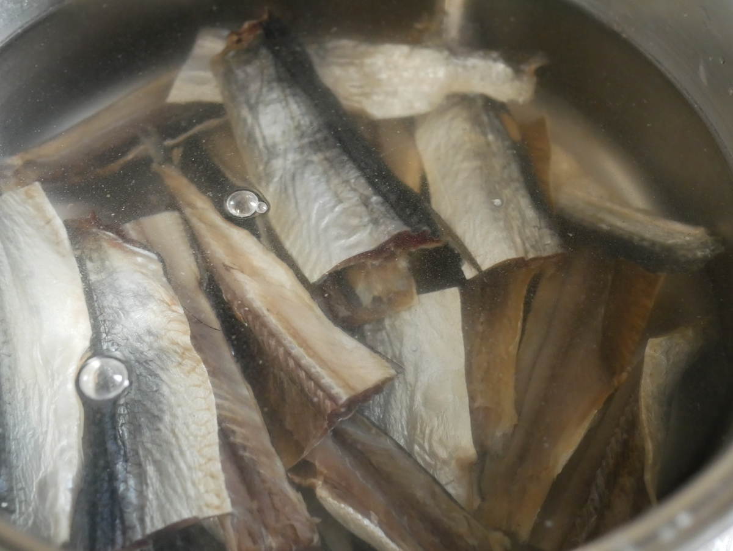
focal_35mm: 50
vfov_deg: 29.1
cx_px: 366
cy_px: 276
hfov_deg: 38.2
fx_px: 1059
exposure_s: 1/60
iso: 3200
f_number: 3.2
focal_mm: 25
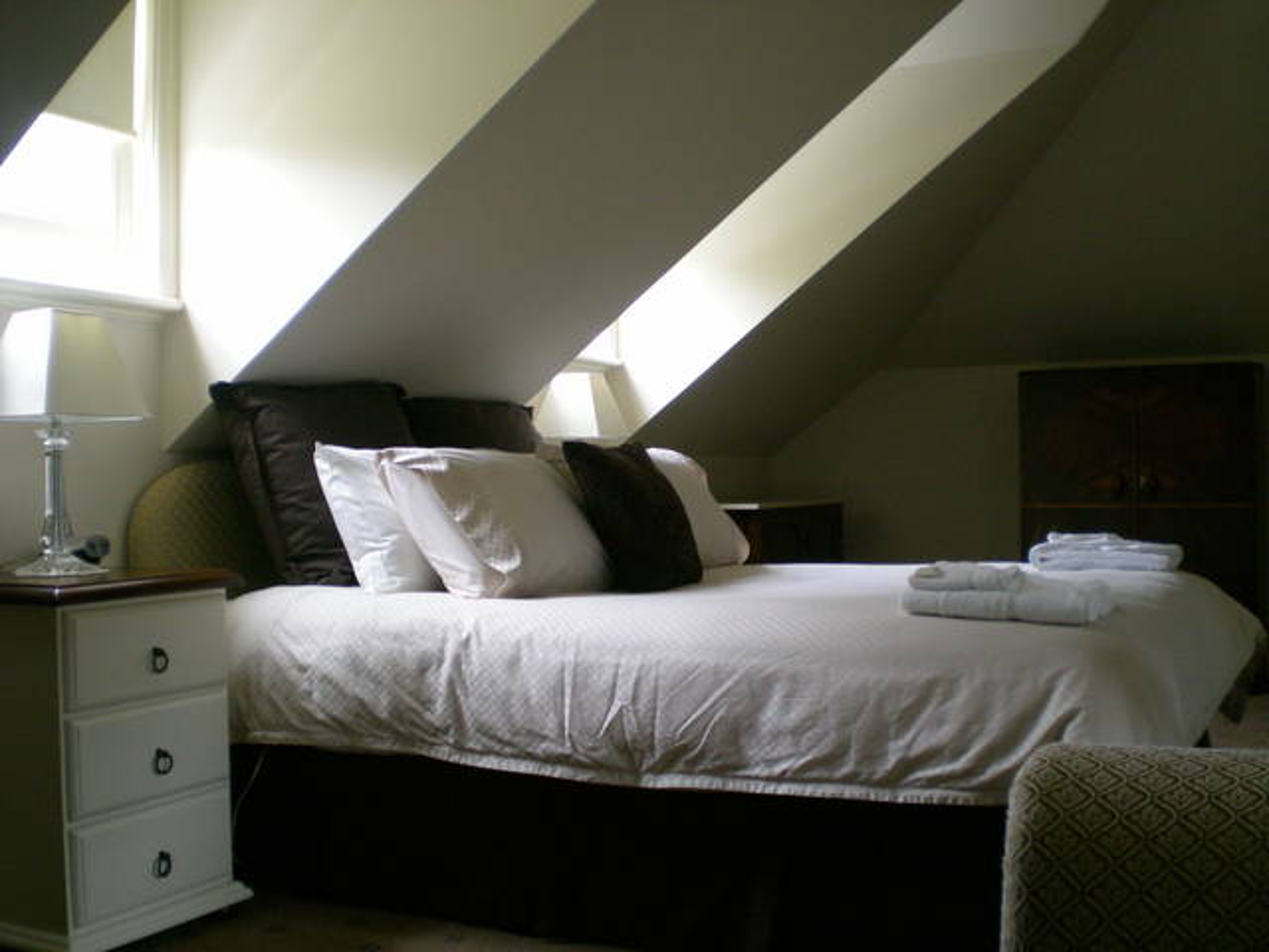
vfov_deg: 37.7
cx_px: 634
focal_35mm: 38
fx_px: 1393
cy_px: 476
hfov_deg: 49.0
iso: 200
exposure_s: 1/19.8
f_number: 3.1
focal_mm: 6.3
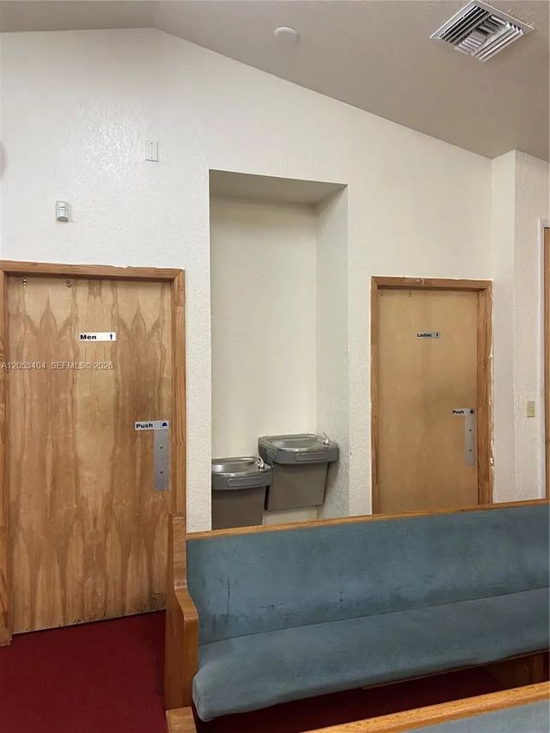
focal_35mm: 26
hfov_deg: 53.1
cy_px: 366
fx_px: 551
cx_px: 275
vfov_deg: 67.3
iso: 200
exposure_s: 1/60
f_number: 1.8
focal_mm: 4.25
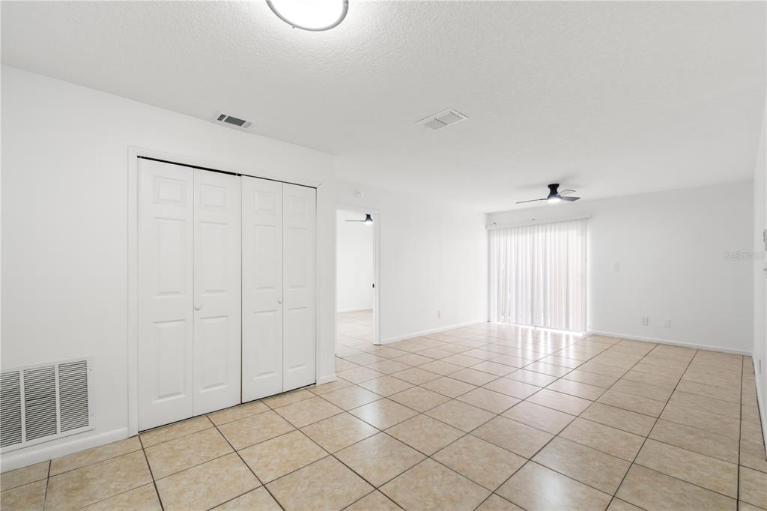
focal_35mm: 15
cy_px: 256
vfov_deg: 77.3
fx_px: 319
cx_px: 384
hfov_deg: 100.4
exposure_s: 1/3
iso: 320
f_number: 9
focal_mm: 10
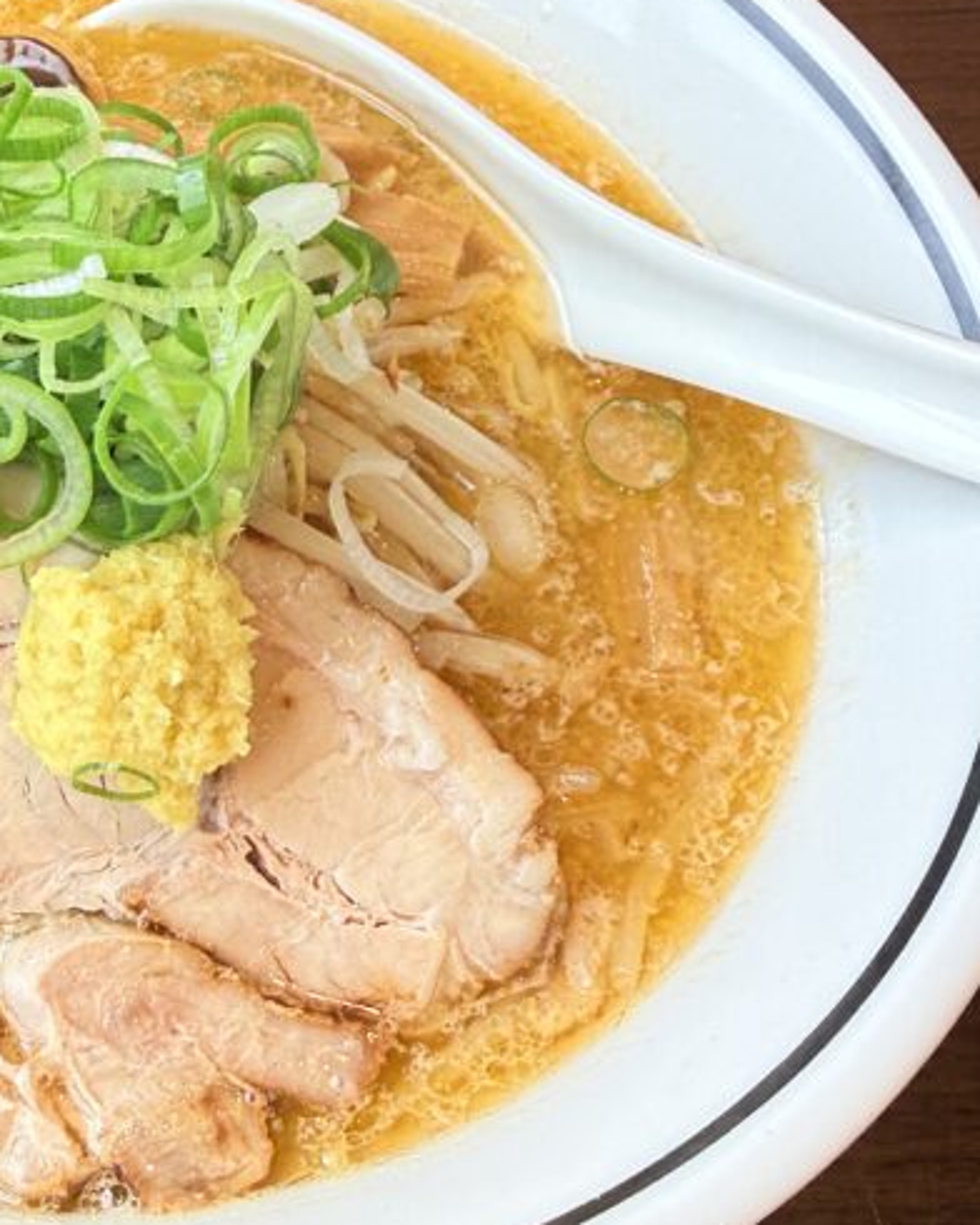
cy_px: 602
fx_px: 1777
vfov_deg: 38.0
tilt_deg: -56.0
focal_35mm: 49
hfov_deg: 29.7
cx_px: 120
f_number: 2.2
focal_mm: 2.22
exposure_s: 1/99
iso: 64
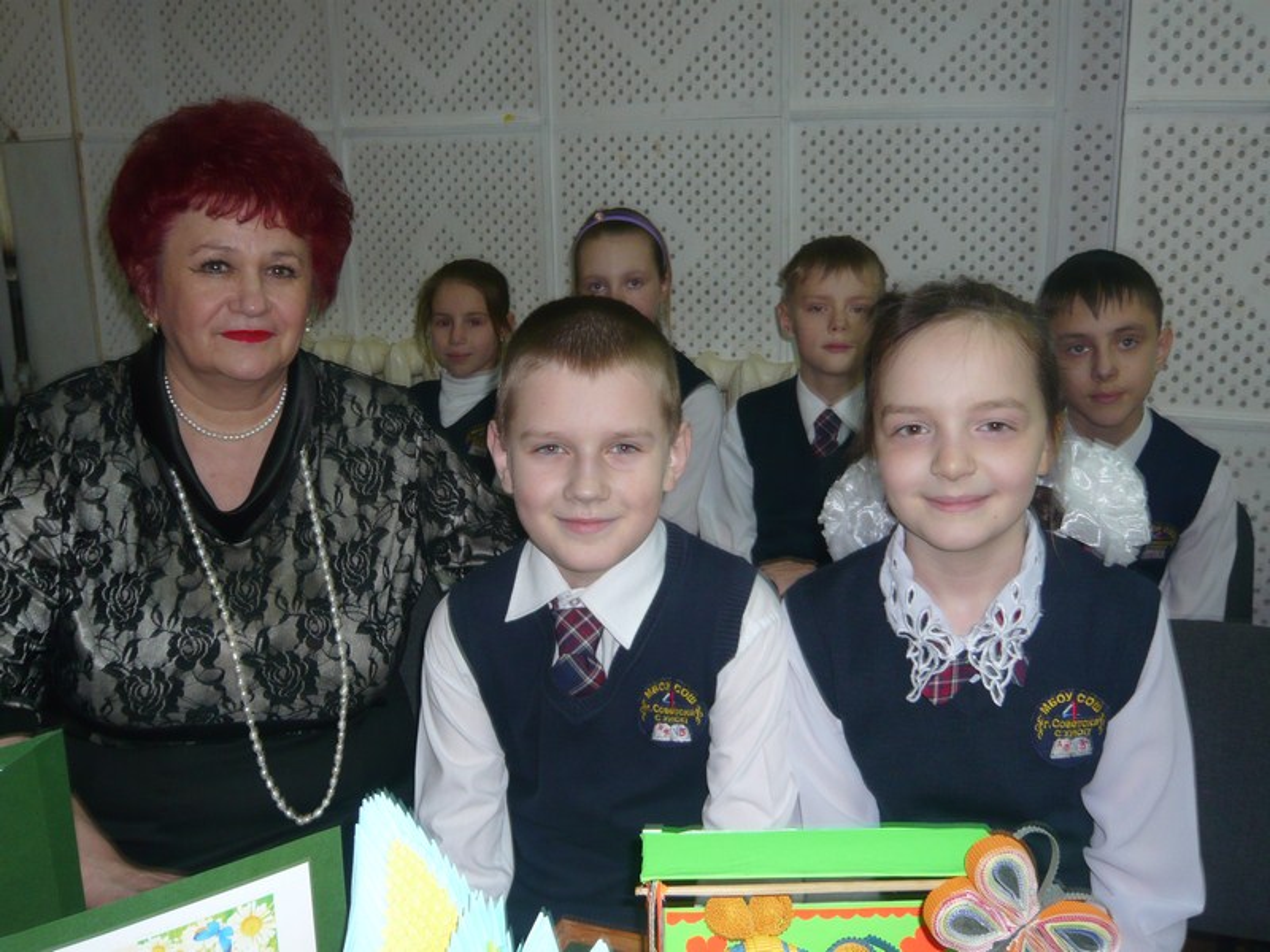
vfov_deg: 41.8
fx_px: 1247
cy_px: 476
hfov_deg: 54.0
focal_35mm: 34
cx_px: 635
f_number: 3.1
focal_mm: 5.5
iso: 100
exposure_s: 1/30
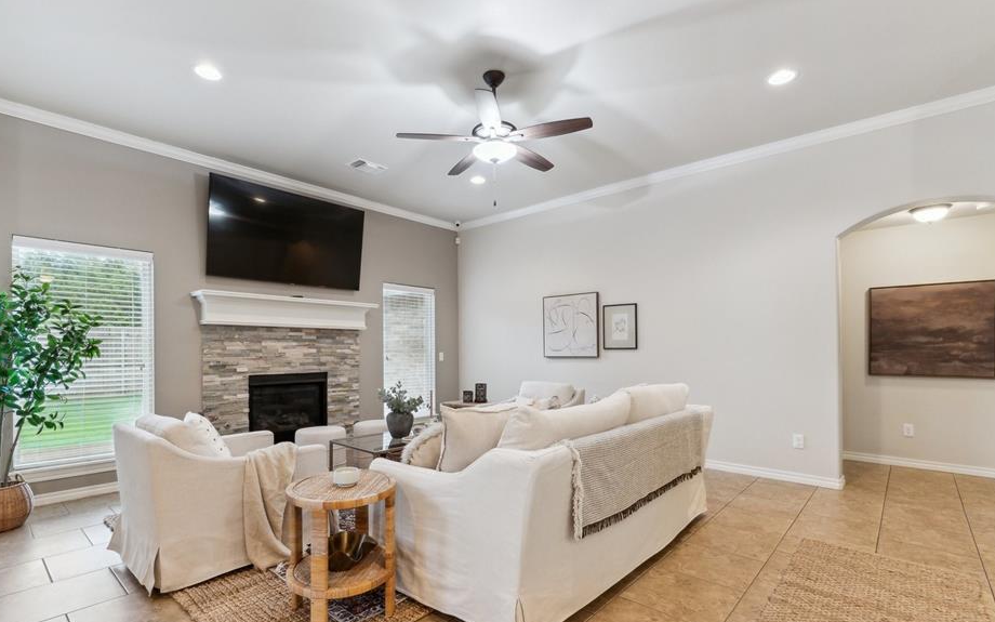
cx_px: 492
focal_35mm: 17
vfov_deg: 67.7
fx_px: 461
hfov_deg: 94.4
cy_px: 349
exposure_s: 1/25
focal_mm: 10
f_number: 8
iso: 400
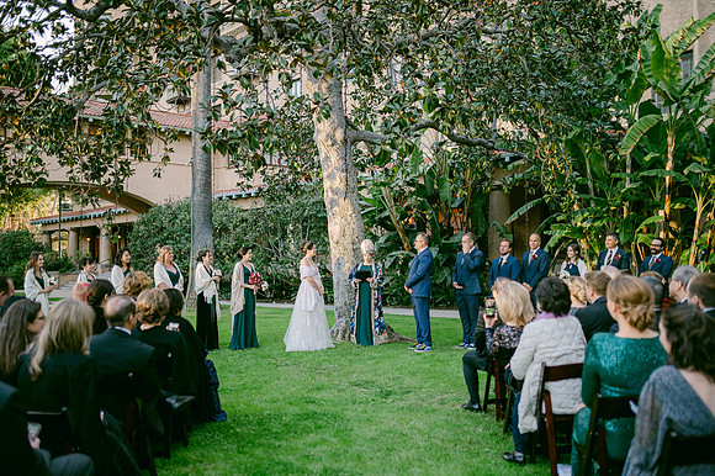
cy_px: 238
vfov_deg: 37.8
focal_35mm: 35
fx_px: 695
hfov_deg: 54.5
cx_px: 358
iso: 1000
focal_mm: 35
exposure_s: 1/2500
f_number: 1.4
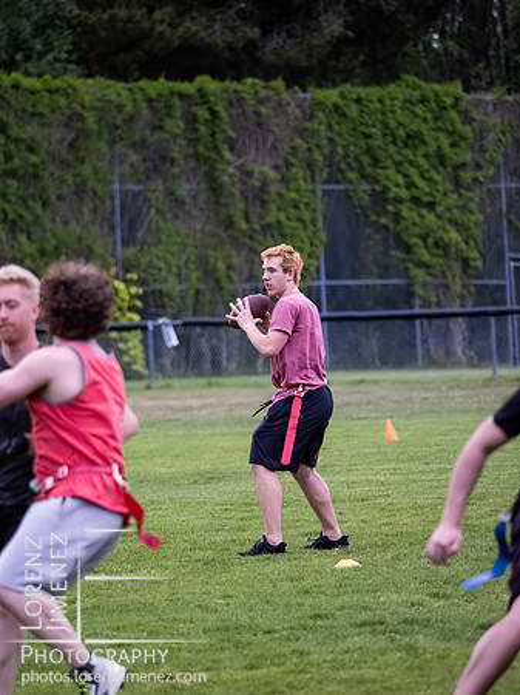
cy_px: 348
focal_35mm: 300
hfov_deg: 5.0
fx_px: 6014
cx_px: 260
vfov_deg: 6.6
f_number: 2.8
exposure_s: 1/1250
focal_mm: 150
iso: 6400
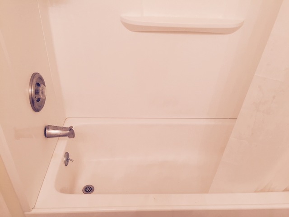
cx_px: 144
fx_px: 242
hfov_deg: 61.7
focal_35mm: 29
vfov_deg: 48.2
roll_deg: -3.6
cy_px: 108
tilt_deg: -34.1
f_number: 2.2
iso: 80
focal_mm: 4.15
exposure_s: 1/30
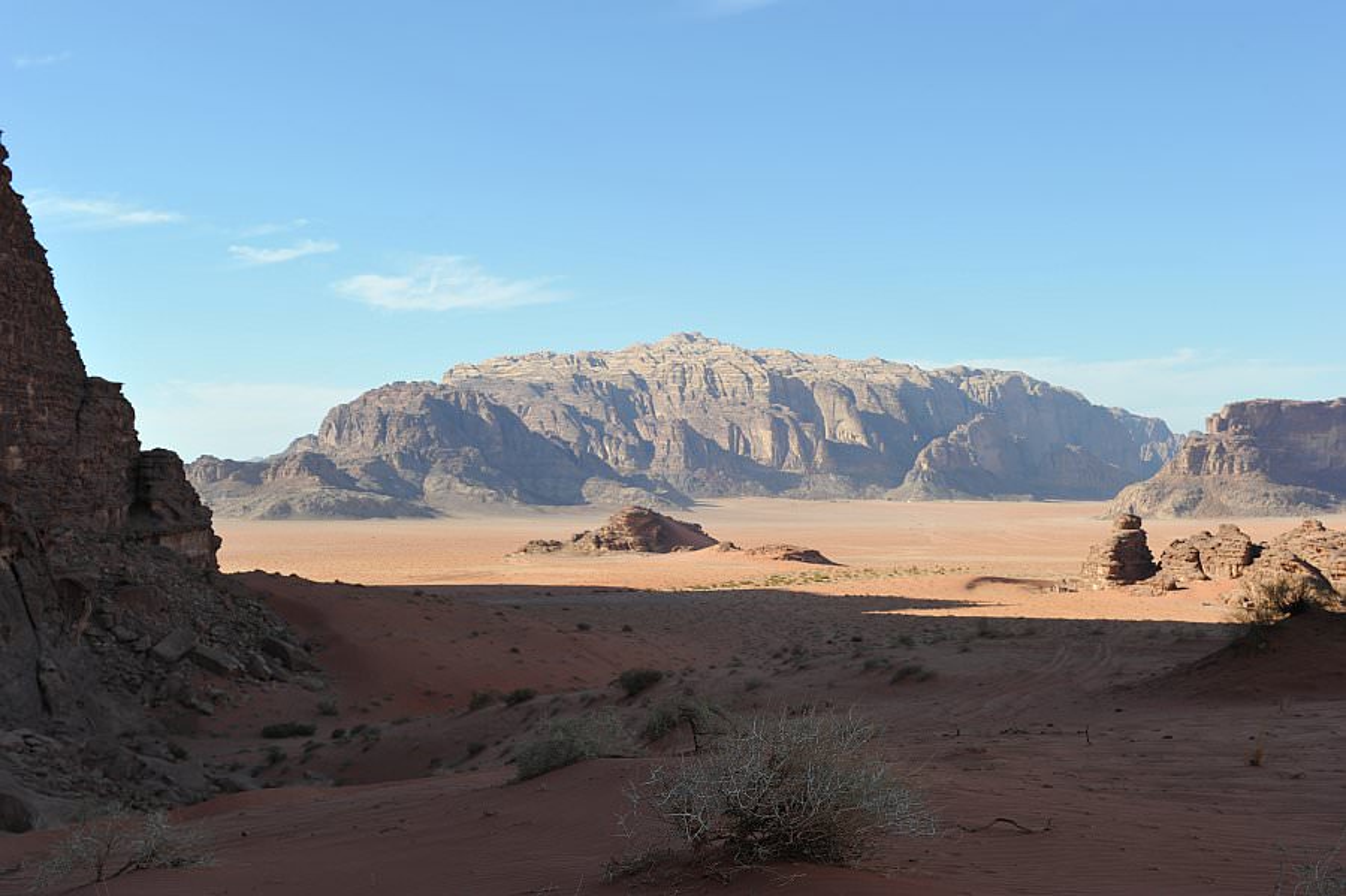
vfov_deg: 31.9
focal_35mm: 42
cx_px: 673
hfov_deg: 46.4
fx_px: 1569
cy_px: 448
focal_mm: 42
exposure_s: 1/250
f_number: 8
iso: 200
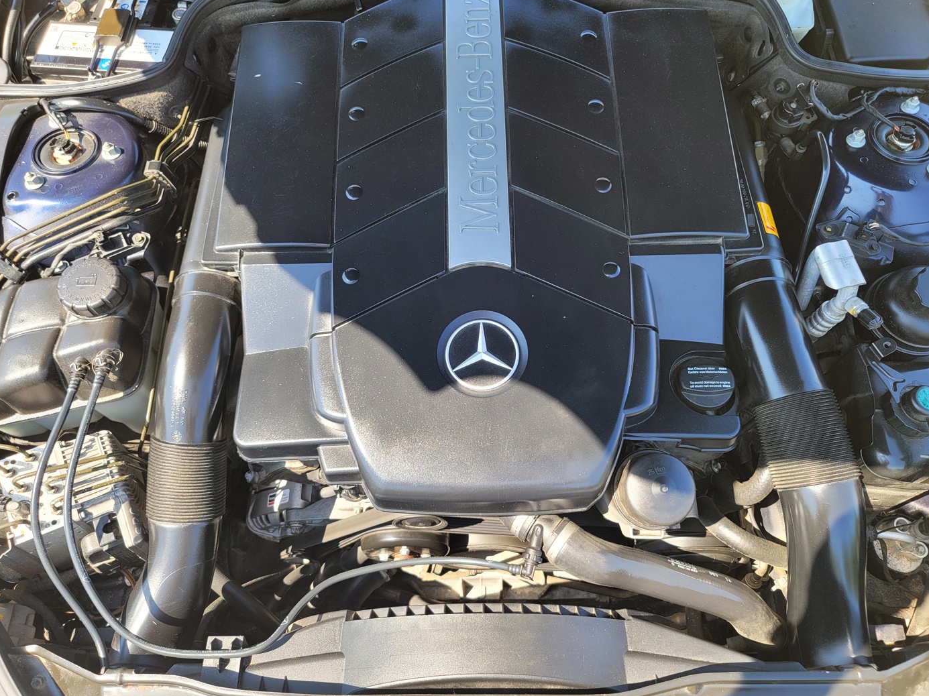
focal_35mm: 26
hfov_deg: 67.3
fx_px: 698
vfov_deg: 53.0
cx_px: 466
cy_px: 341
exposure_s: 1/120
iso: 25
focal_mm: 7
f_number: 1.8
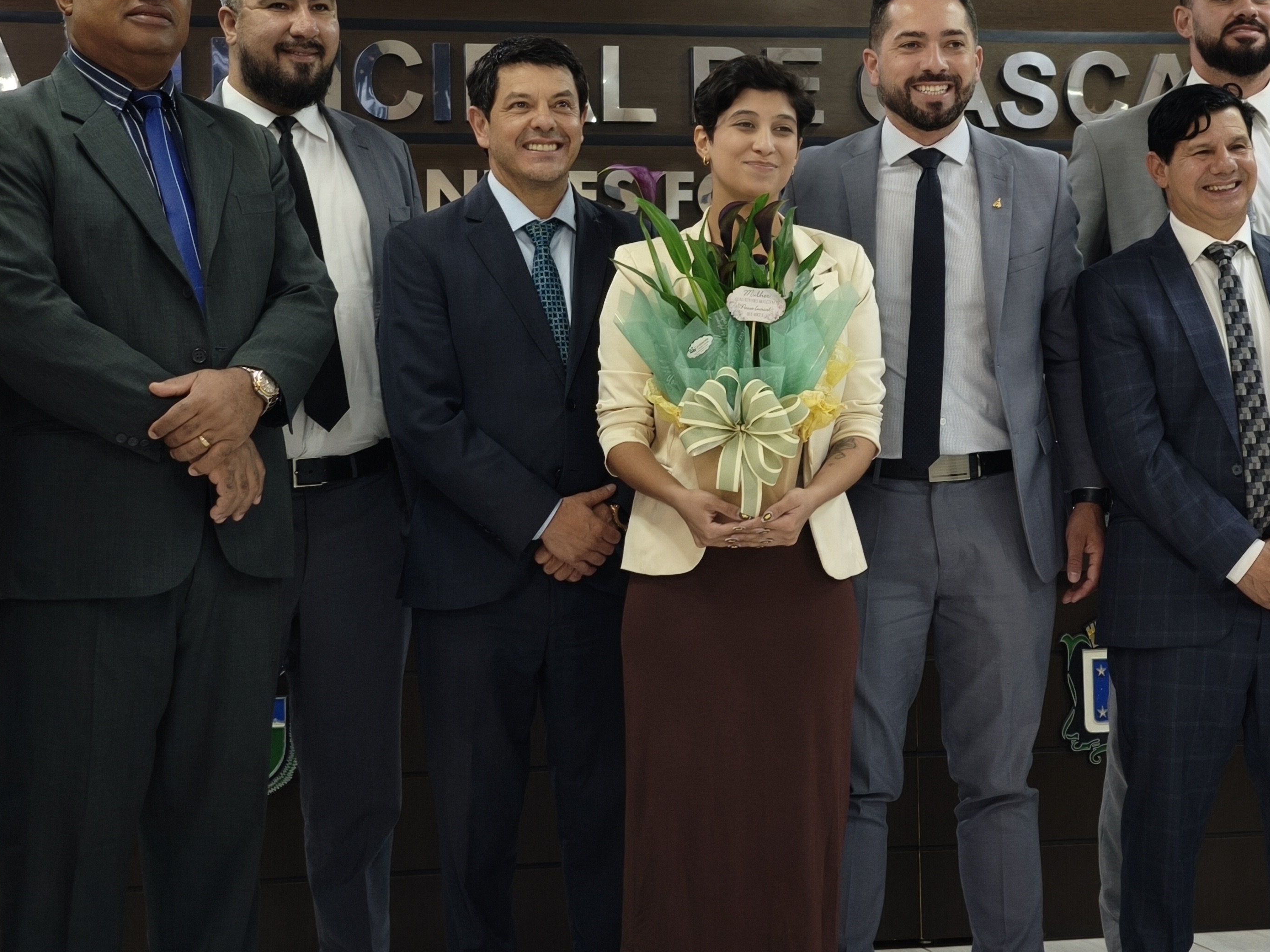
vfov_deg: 16.5
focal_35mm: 89
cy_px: 282
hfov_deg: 22.0
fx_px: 3265
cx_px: 759
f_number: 2
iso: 1250
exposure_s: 1/120
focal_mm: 8.8
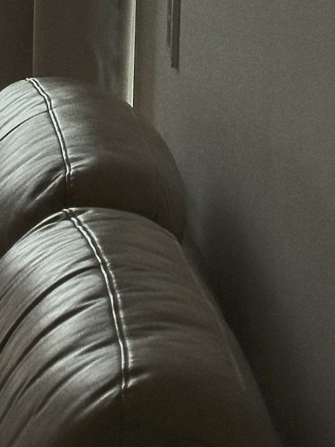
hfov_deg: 7.0
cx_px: -249
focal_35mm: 207
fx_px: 2672
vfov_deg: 9.5
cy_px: 48
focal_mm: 6.86
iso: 64
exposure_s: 1/3597
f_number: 1.78
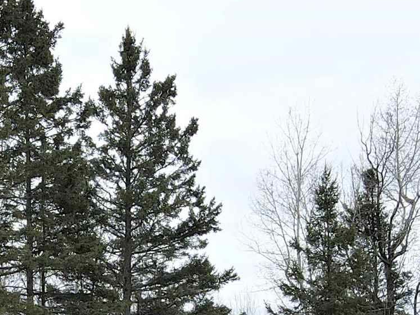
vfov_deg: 14.0
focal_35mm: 99
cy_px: 471
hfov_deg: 19.3
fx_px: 1201
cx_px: 8
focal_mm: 4.5
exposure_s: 1/500
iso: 100
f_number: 2.8
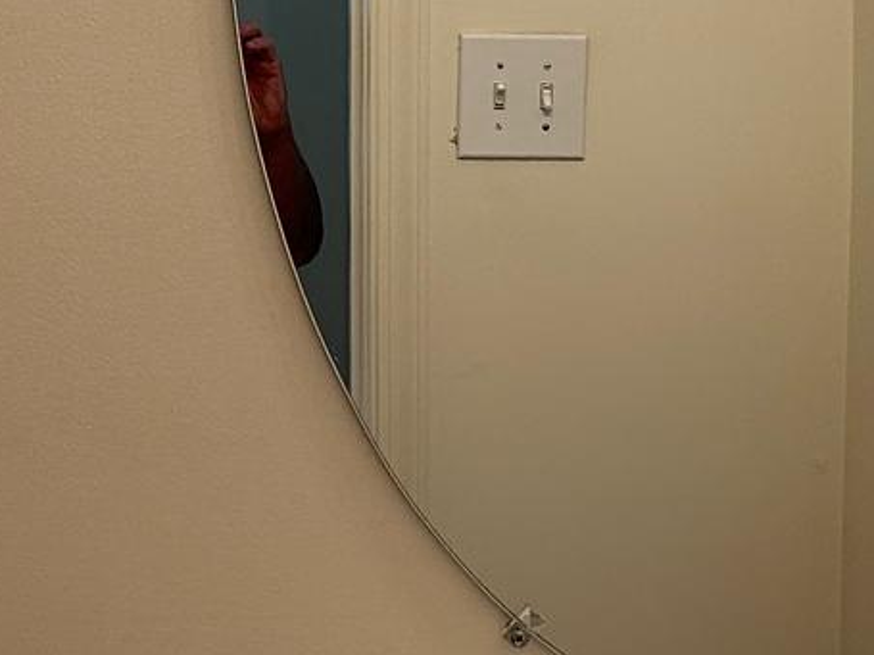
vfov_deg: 12.7
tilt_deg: -6.7
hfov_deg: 16.8
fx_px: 2953
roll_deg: -0.1
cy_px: 352
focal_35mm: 117
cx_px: 448
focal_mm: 5.7
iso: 100
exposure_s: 1/120
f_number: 1.5
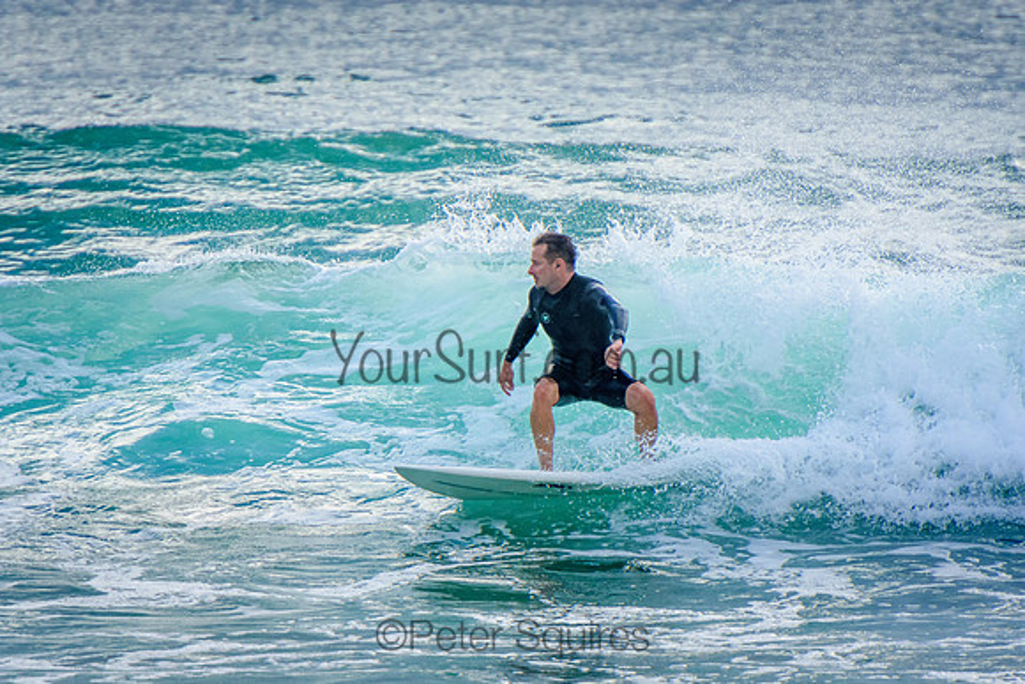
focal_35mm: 600
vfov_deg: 2.3
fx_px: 17087
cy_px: 342
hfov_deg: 3.4
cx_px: 512
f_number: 5.6
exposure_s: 1/2000
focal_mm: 400
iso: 560
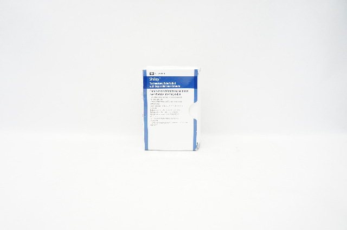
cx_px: 174
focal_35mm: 27
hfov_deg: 67.4
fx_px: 260
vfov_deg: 47.8
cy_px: 115
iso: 400
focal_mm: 18
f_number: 4
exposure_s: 1/80
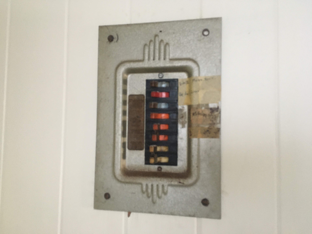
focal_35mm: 29
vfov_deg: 48.2
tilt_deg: +2.6
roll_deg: +0.4
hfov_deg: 61.7
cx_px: 156
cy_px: 117
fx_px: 261
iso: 200
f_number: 2.2
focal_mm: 4.15
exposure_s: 1/20
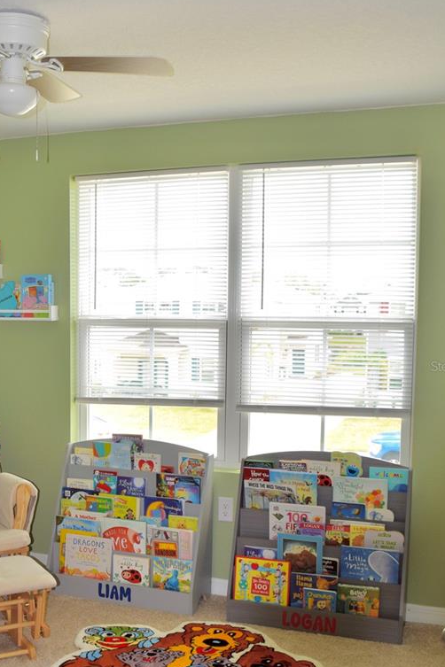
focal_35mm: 43
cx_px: 136
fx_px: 797
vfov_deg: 45.4
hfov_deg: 30.9
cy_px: 366
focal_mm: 18
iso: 360
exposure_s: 1/125
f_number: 5.6
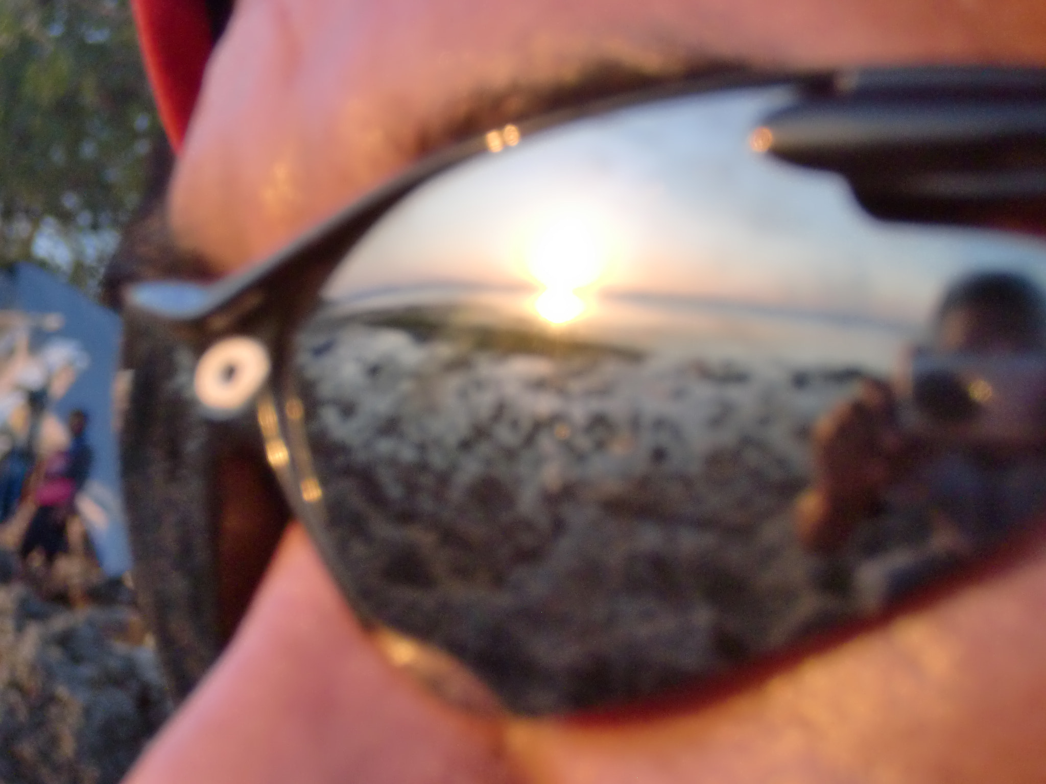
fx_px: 3203
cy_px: 392
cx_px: 523
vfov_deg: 14.0
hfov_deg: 18.5
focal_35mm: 106
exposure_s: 1/100
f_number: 5.9
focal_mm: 18.9
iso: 160
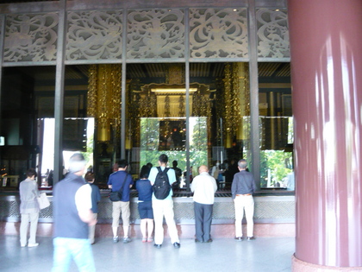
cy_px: 136
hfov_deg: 55.4
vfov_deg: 42.9
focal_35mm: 33
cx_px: 181
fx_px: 345
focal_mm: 5.5
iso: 400
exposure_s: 1/25
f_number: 2.8
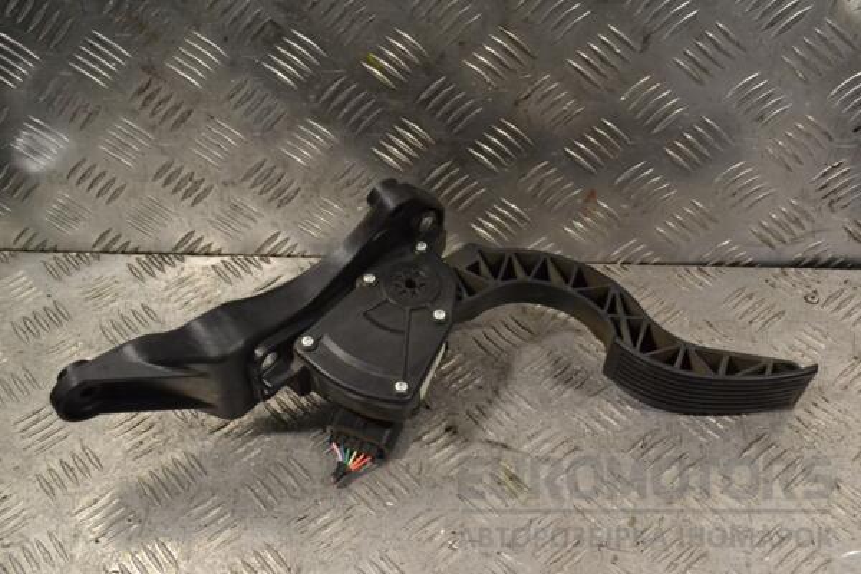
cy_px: 287
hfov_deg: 45.0
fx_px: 1040
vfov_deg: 30.8
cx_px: 430
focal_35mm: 44
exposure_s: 1/400
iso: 3200
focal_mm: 29
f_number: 10
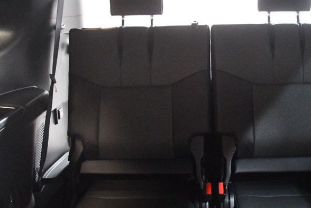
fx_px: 406
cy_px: 103
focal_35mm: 47
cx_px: 189
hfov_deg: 41.7
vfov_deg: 28.6
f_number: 3.5
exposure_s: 1/60
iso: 11400
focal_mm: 18
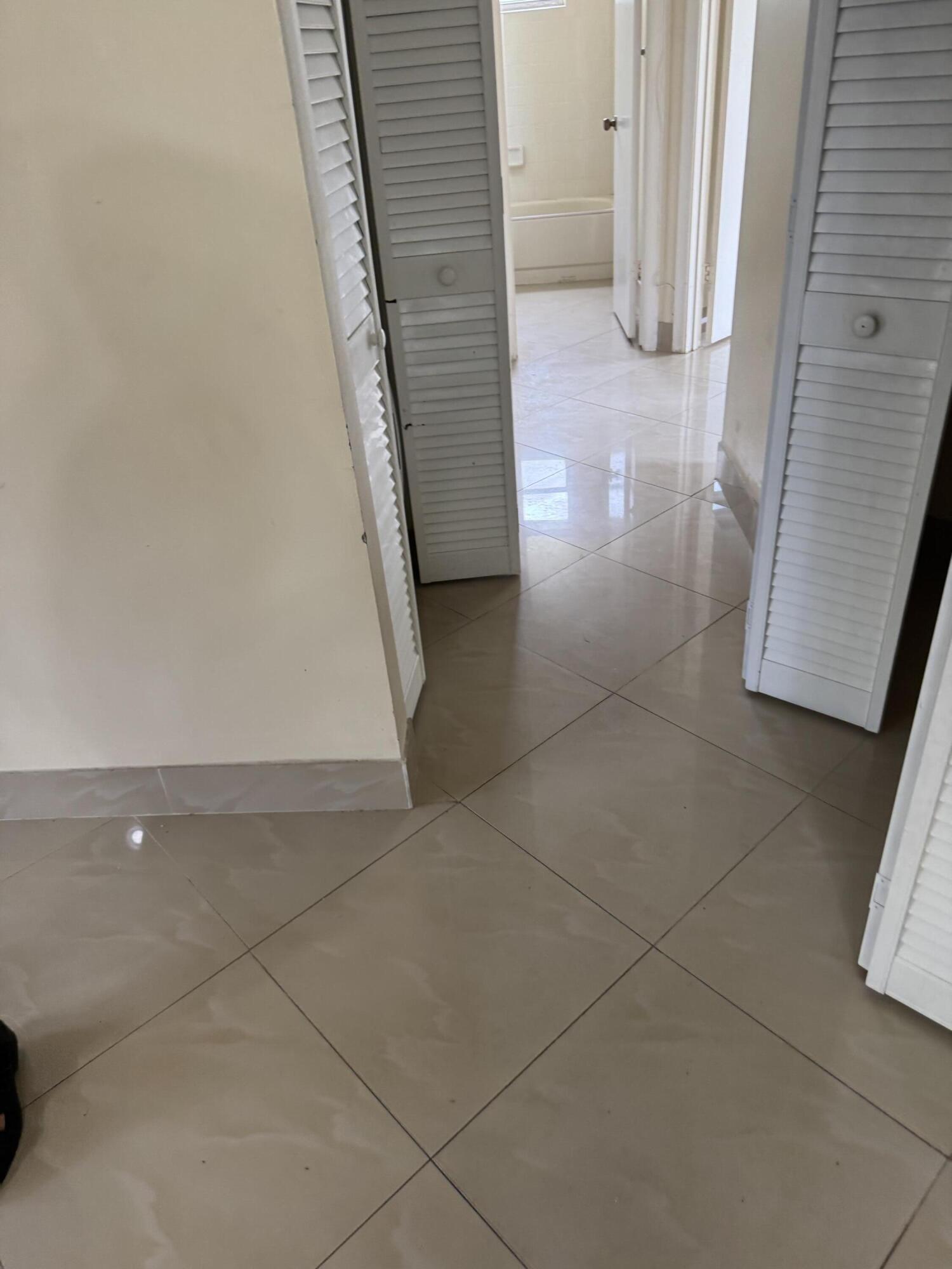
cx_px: 476
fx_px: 880
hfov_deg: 56.8
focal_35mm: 24
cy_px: 634
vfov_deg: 71.6
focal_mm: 6.76
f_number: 1.78
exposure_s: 1/120
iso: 160
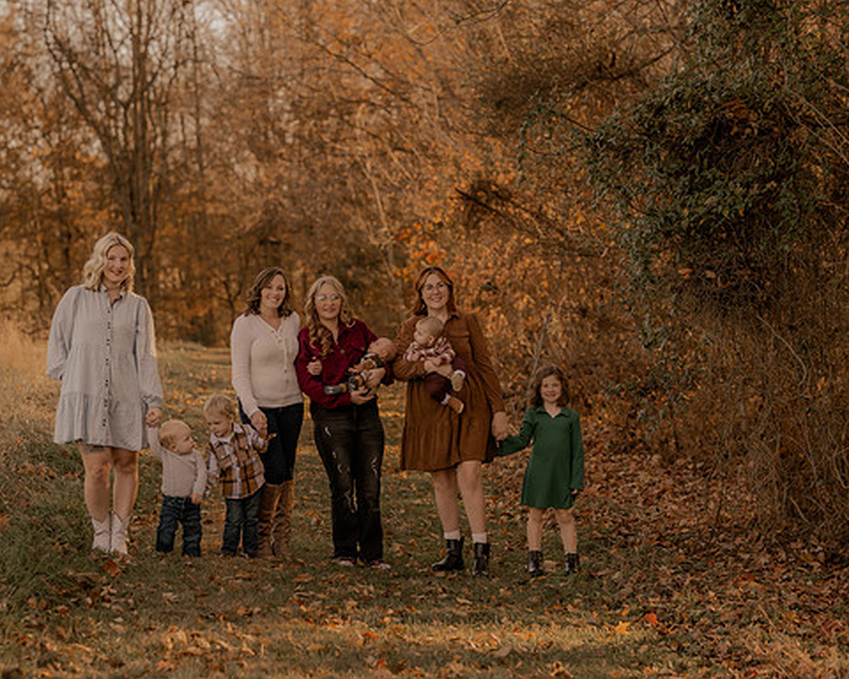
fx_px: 2538
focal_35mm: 101
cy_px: 339
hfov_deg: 19.0
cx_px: 340
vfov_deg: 15.2
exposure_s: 1/320
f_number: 2.8
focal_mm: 85
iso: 200
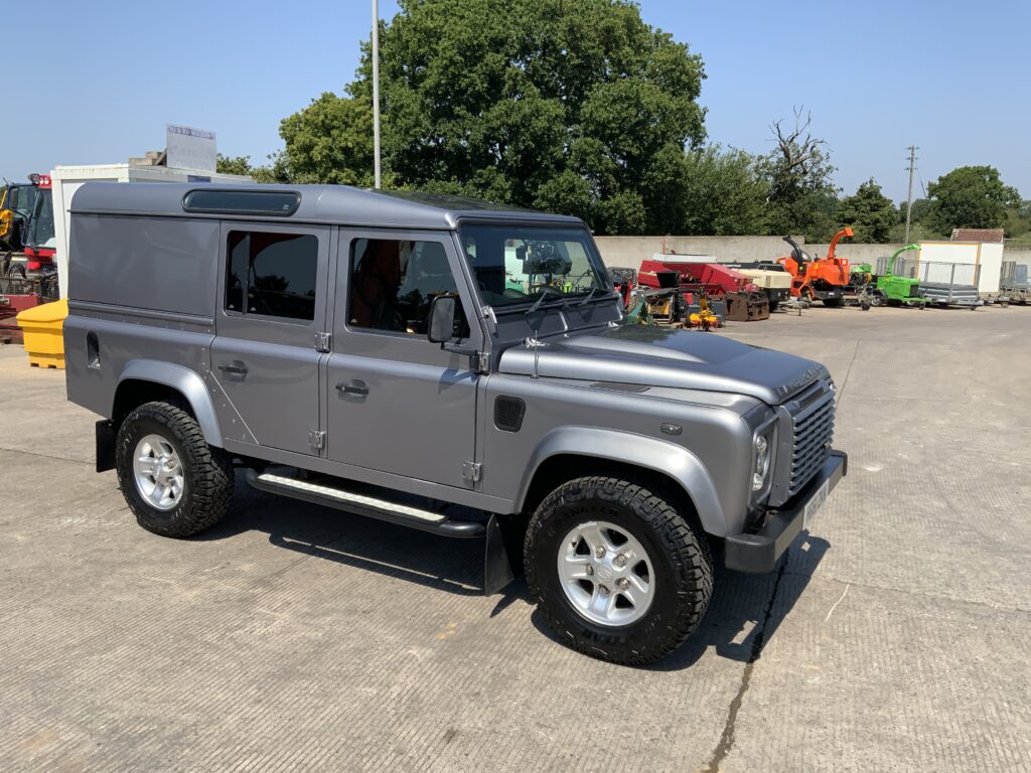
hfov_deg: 61.7
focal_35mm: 29
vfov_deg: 48.2
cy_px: 386
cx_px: 516
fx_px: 864
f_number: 1.8
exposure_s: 1/1626
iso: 16
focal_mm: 3
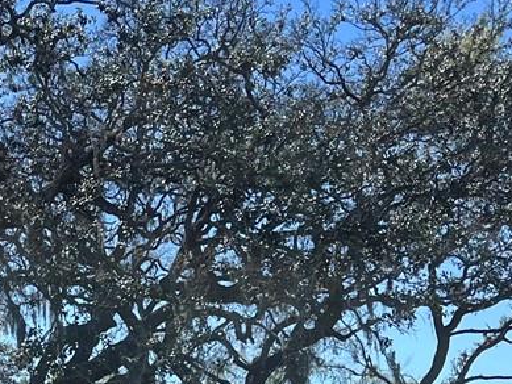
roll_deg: -0.3
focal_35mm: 107
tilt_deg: +0.3
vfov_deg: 13.2
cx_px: -91
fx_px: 1583
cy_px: 547
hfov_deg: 17.6
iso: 50
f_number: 1.6
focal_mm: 5.1
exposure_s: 1/5076
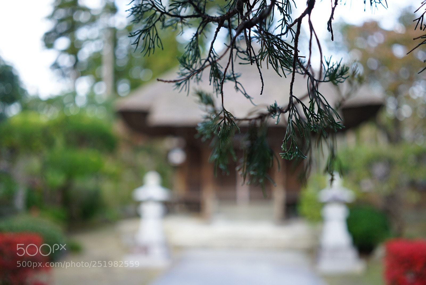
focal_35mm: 35
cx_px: 213
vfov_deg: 37.9
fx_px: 414
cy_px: 142
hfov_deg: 54.4
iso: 200
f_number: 2.8
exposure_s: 1/60
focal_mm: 35
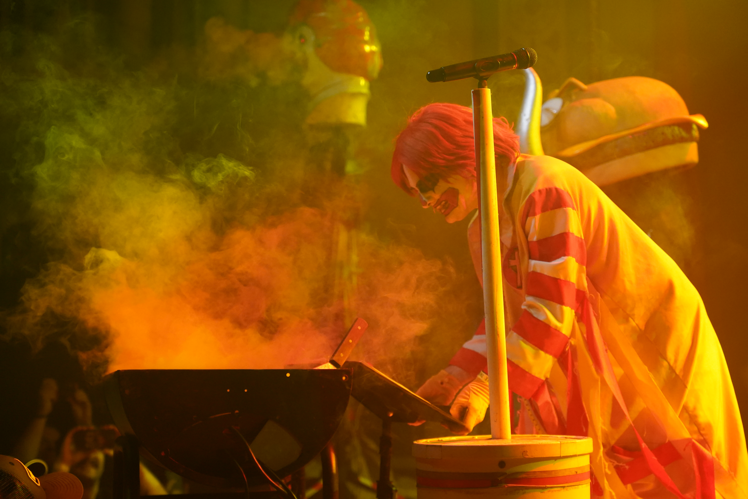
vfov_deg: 18.2
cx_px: 374
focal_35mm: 75
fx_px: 1558
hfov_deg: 27.0
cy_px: 250
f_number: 4
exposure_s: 1/160
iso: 6400
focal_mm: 75
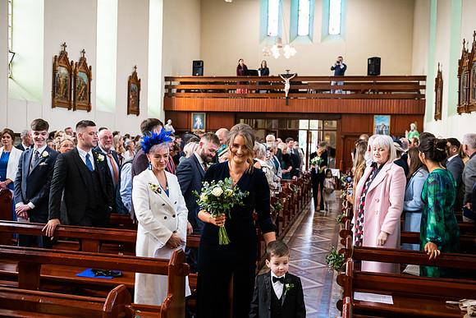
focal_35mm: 36
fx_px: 476
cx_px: 238
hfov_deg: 53.1
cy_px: 159
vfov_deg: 36.9
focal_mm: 36
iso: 800
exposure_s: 1/160
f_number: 3.5
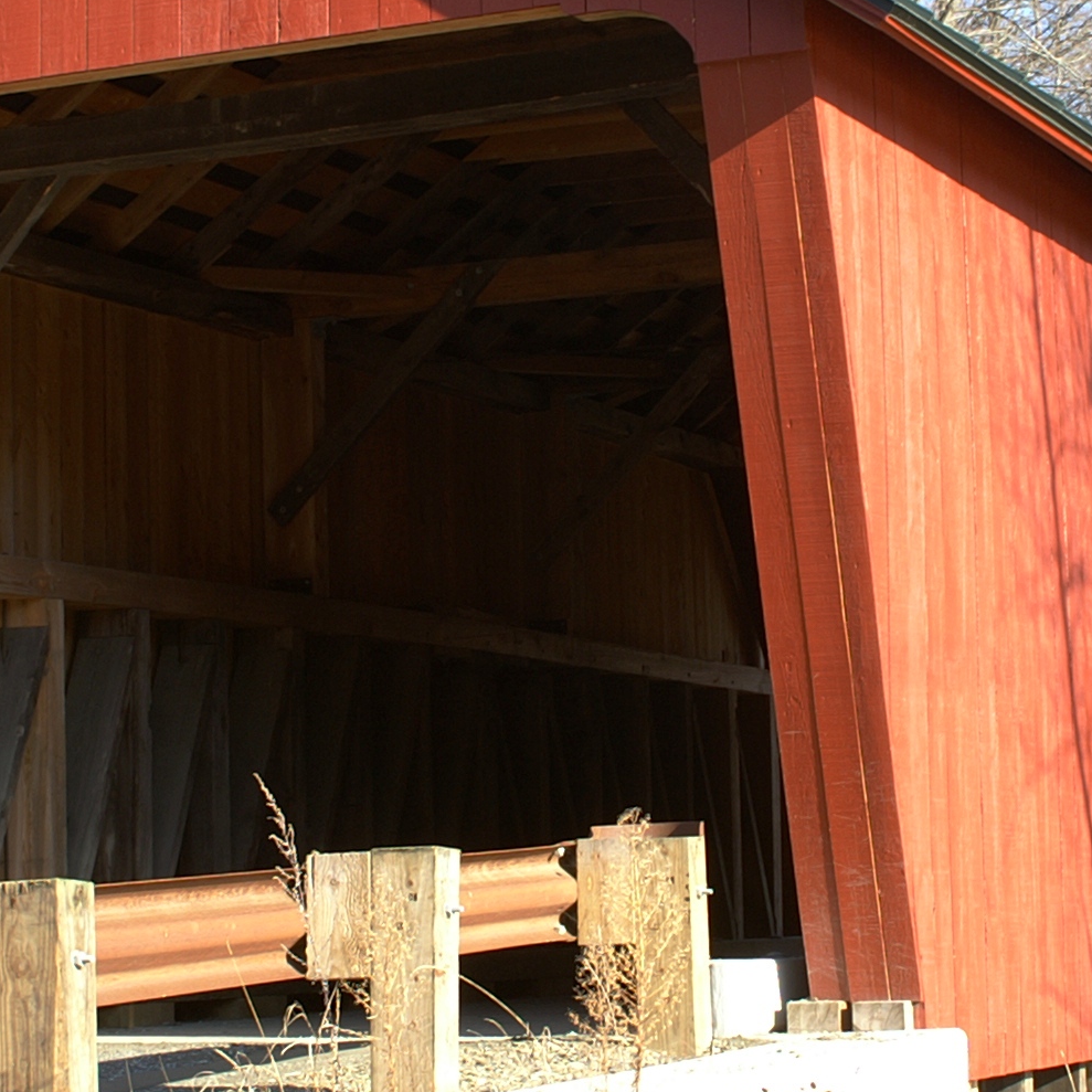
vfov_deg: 18.7
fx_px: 3319
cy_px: 456
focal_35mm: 93
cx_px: 616
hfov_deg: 18.7
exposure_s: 1/125
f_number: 6.7
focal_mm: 24
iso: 100
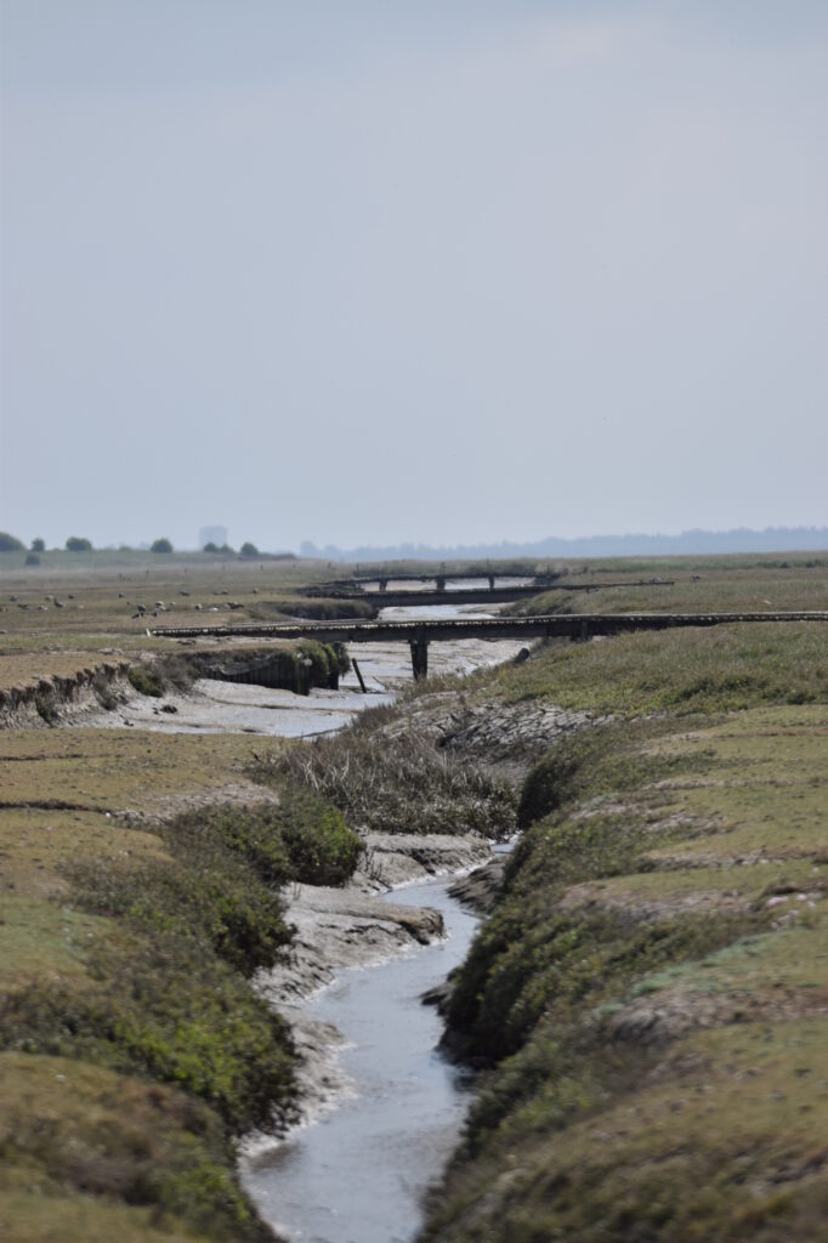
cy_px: 622
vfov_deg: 9.5
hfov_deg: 6.3
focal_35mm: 218
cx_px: 414
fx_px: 7508
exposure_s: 1/2500
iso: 200
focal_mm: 145
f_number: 5
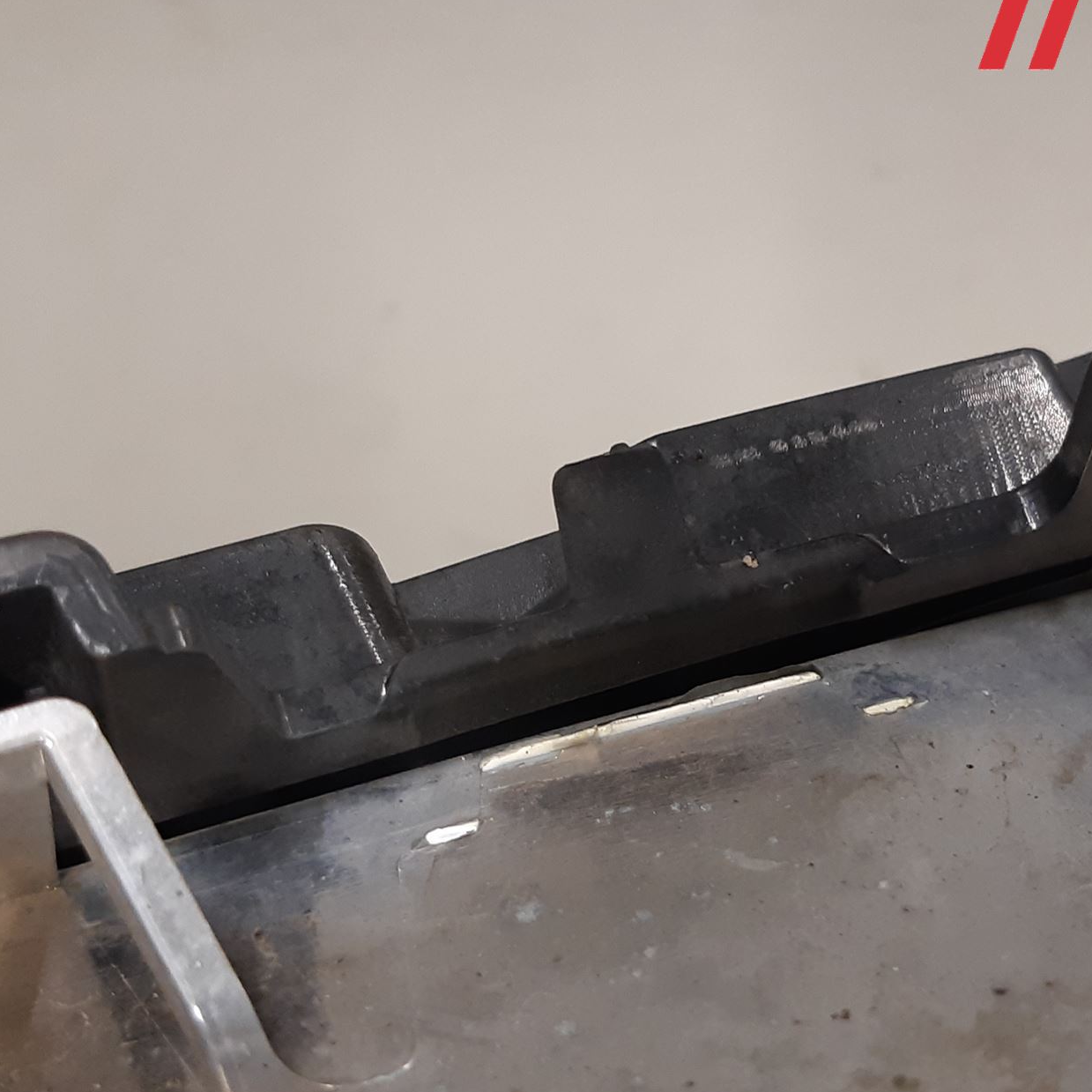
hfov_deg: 43.8
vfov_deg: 43.8
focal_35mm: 38
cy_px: 598
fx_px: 1356
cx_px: 617
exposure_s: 1/50
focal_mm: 3.93
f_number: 1.7
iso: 160
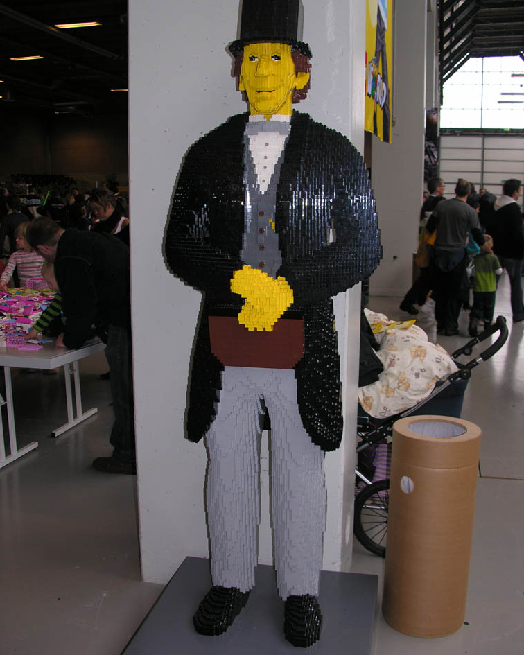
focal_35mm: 37
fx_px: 717
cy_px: 320
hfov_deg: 40.1
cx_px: 260
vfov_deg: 49.1
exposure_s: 1/60.1
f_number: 2.8
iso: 50
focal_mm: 8.9
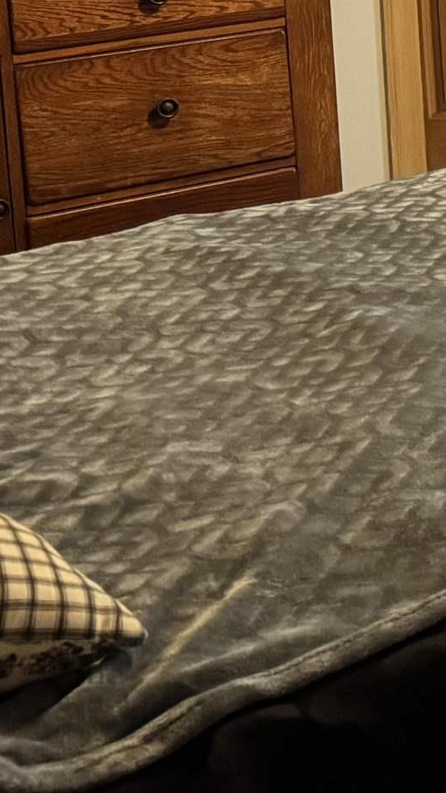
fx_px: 1809
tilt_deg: -7.7
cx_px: 1234
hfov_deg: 10.8
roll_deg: -0.1
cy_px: -52
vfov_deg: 23.4
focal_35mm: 86
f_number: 1.78
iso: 500
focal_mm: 6.76
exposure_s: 1/60
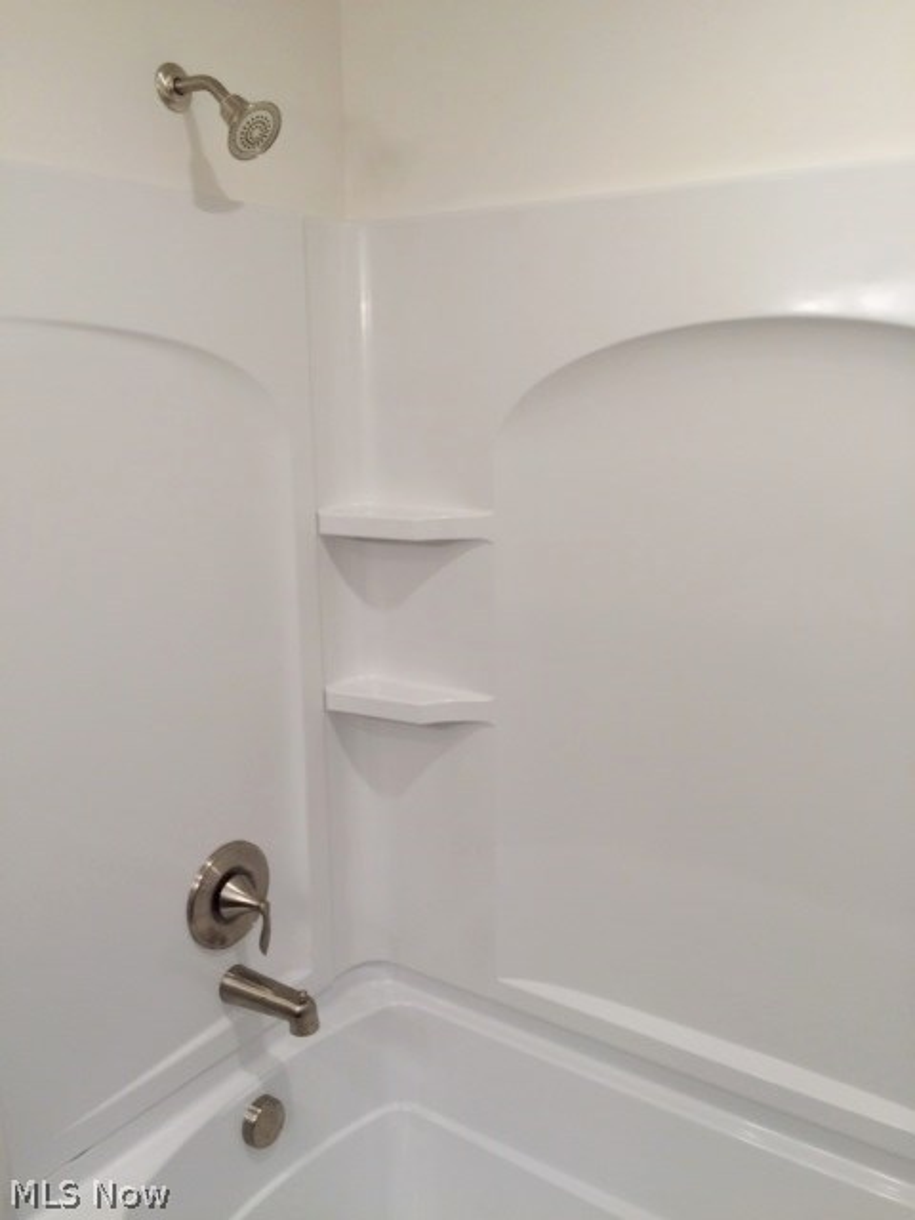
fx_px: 1022
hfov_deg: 48.2
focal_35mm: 29
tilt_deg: -13.0
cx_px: 458
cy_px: 610
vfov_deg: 61.7
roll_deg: +1.1
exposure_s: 1/60
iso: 50
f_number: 2.2
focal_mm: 4.15
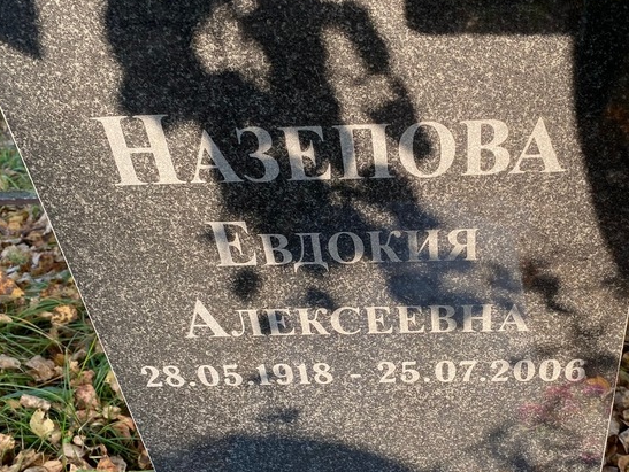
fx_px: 691
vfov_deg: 37.7
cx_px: 408
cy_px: 274
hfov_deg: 48.3
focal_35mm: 38
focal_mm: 4.25
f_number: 1.8
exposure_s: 1/121
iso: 40
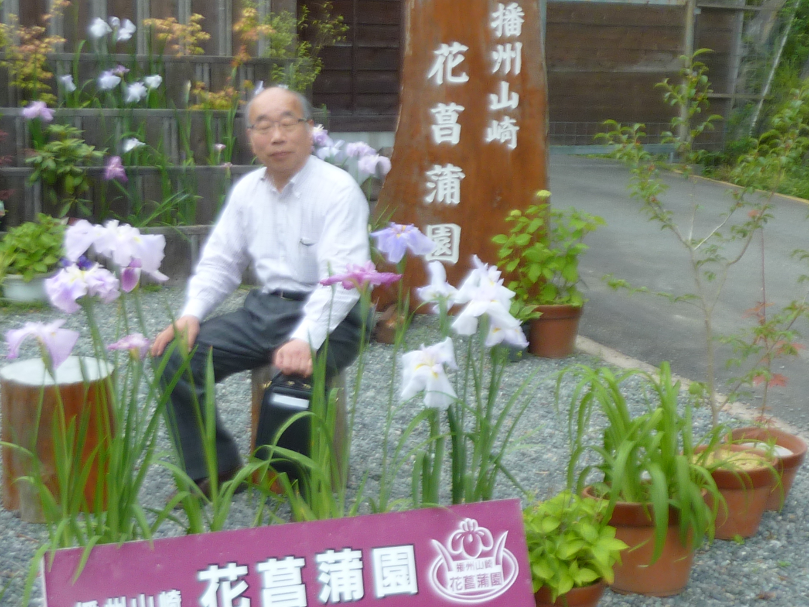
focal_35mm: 53
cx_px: 395
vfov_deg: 27.5
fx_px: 1239
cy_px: 326
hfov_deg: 36.2
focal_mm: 4.4
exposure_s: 1/40
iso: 80
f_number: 3.3
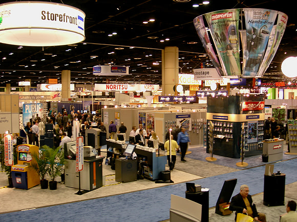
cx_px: 148
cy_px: 111
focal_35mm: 38
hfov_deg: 49.0
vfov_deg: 37.7
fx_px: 326
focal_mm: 7.8
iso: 50
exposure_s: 1/6.6
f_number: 2.8
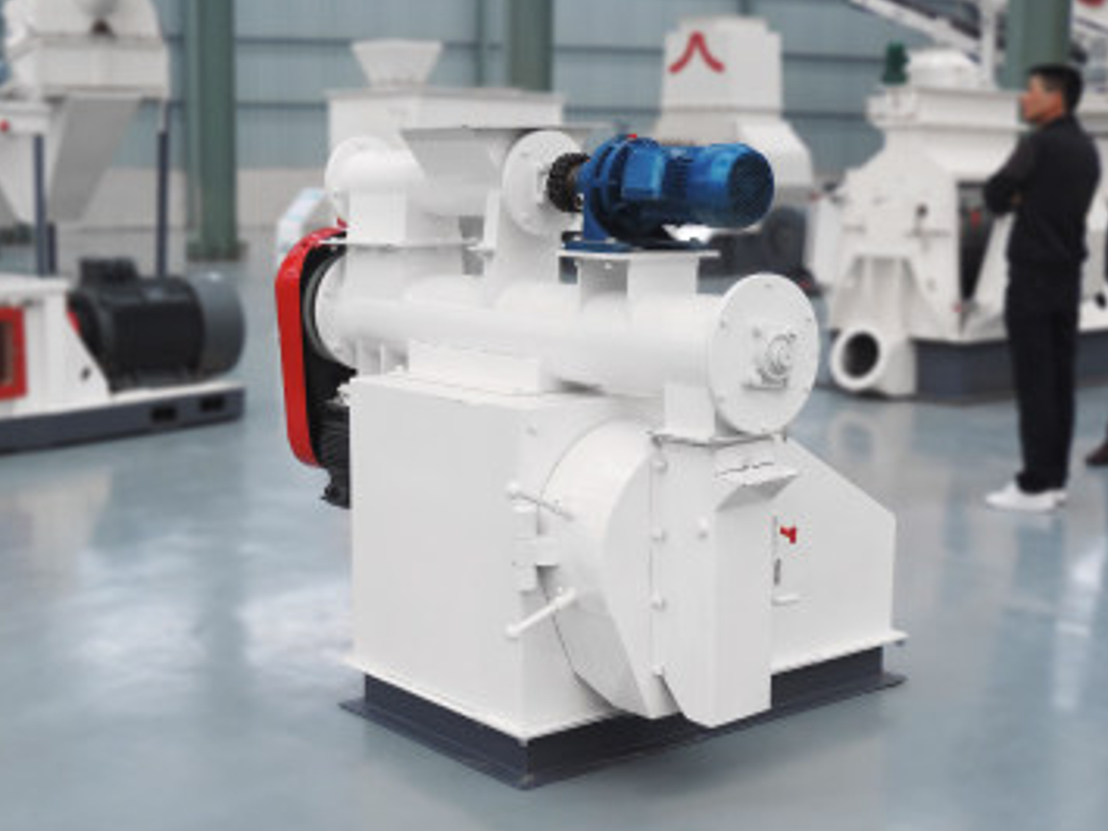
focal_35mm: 53
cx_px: 512
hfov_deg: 36.2
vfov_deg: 27.5
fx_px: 1696
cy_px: 456
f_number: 3.5
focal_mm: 8.3
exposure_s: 1/50
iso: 140
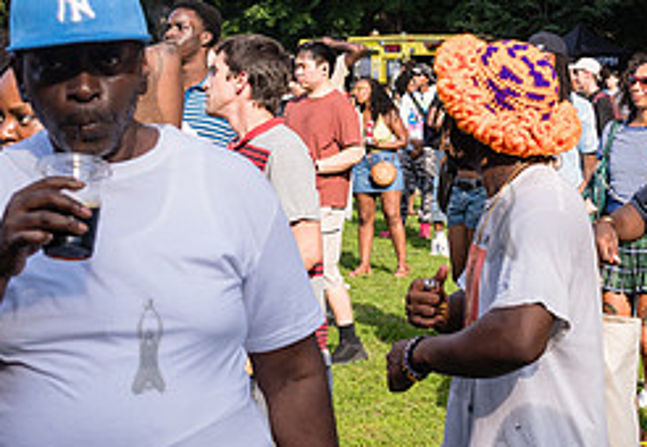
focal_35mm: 91
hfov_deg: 21.8
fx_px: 1654
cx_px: 550
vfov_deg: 15.4
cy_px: 176
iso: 500
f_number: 5
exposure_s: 1/1250
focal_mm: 35
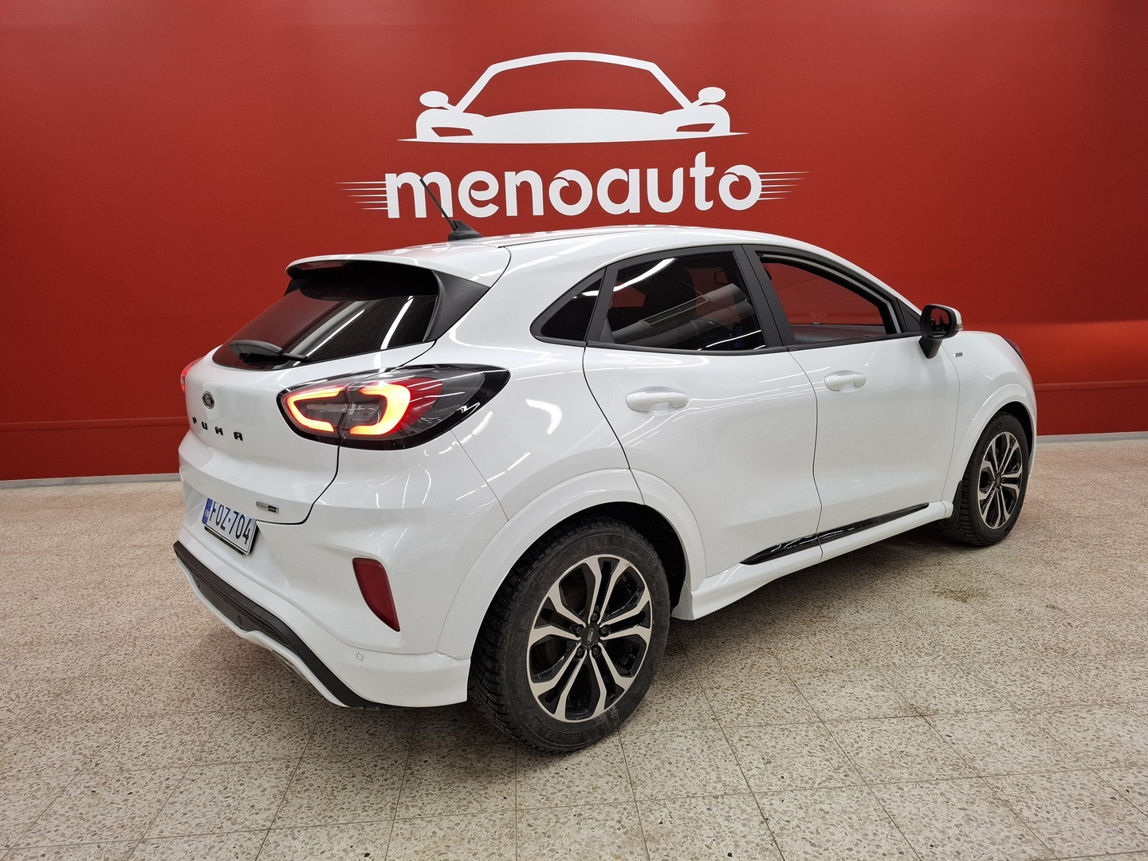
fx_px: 763
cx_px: 574
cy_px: 430
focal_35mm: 23
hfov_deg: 73.9
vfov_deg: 58.9
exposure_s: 1/120
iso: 125
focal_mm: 5.54
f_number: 1.8
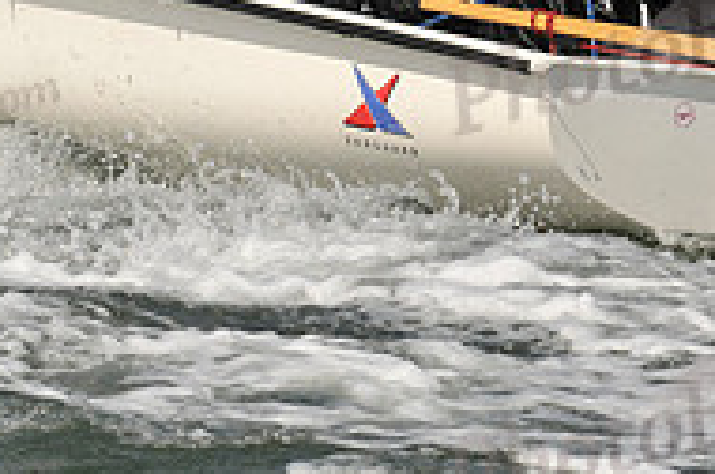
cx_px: 252
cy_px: -103
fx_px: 12690
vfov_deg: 2.1
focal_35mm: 640
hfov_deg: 3.2
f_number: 7.1
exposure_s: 1/1250
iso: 200
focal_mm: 140
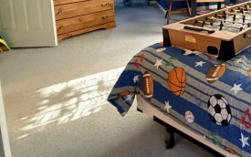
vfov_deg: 31.7
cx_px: 283
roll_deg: -2.4
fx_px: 246
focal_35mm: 36
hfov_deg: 41.5
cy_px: -11
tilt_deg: -8.6
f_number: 2.2
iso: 1000
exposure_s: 1/60
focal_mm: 2.22
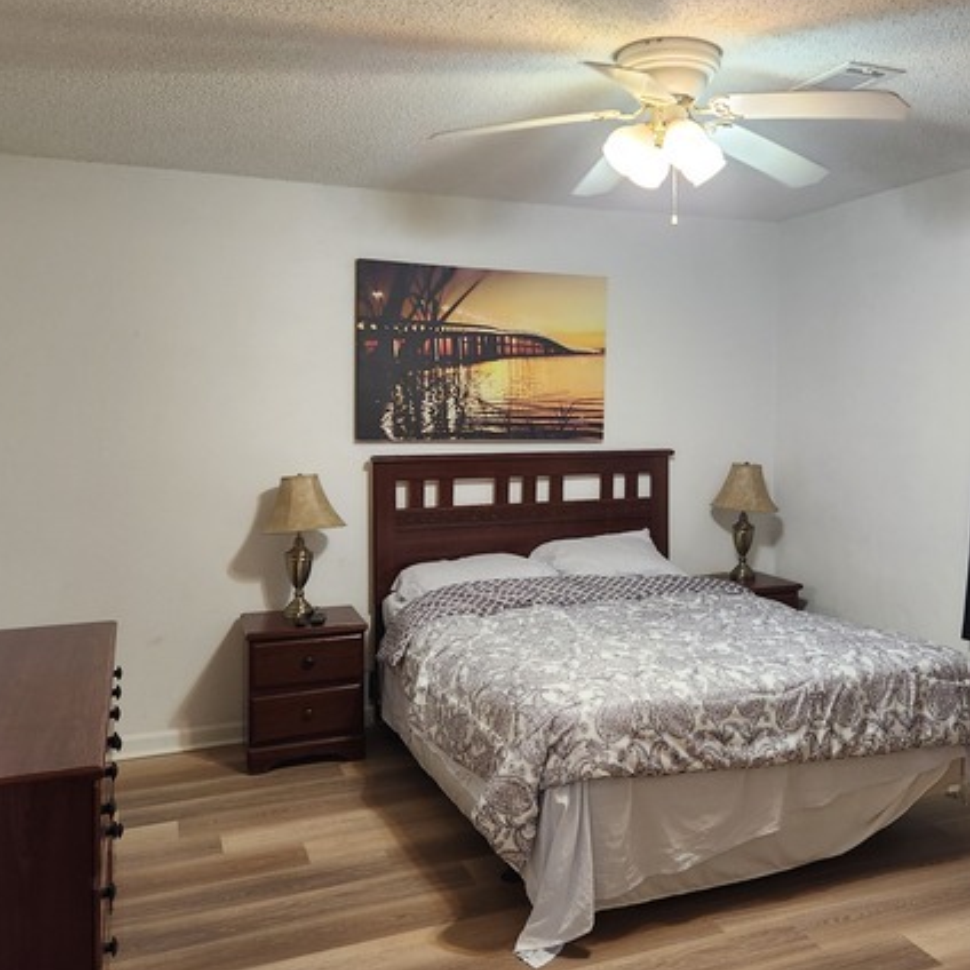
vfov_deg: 51.0
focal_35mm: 32
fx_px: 1014
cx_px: 598
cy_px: 426
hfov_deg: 50.7
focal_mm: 5.4
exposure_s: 1/120
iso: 320
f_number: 1.8
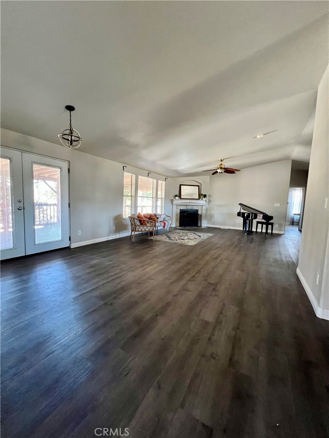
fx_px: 165
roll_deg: -0.9
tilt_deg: -4.5
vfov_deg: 106.2
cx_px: 164
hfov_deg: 89.9
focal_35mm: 13
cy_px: 219
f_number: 1.8
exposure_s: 1/60
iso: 800
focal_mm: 1.57
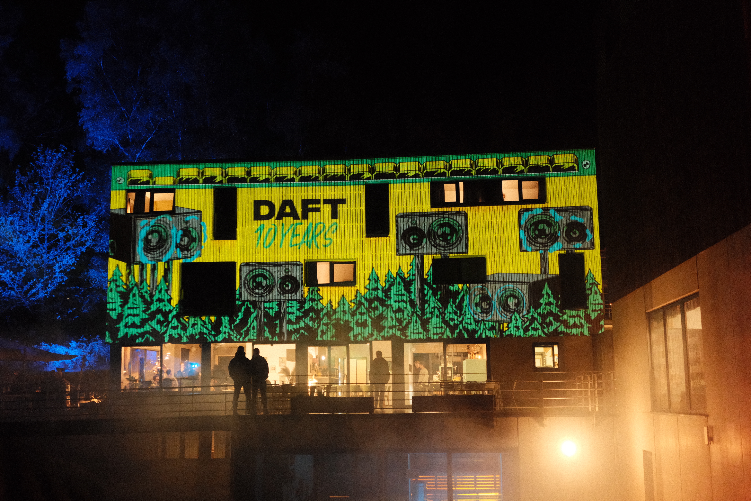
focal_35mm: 41
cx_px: 376
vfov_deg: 32.6
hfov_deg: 47.4
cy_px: 250
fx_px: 855
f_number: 2.8
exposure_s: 1/42
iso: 6400
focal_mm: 27
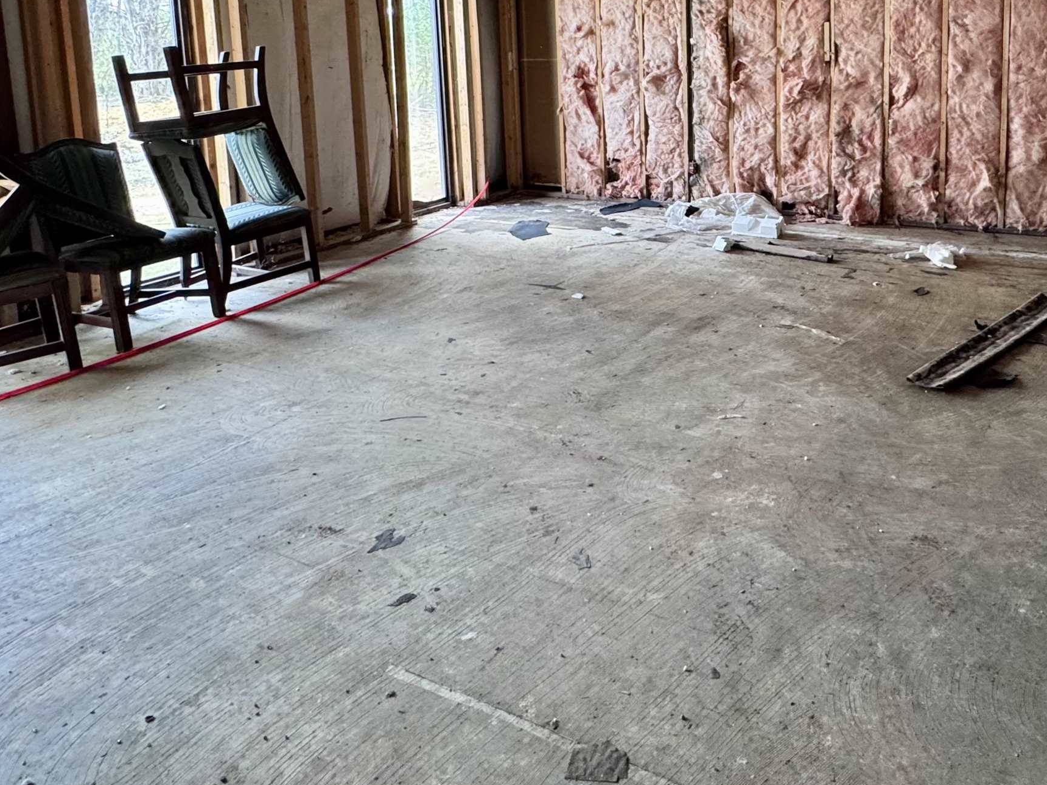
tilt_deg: -6.7
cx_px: 730
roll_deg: +0.5
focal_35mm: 25
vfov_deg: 51.0
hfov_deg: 66.7
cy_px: 141
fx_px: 756
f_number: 2.2
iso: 400
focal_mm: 2.22
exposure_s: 1/60
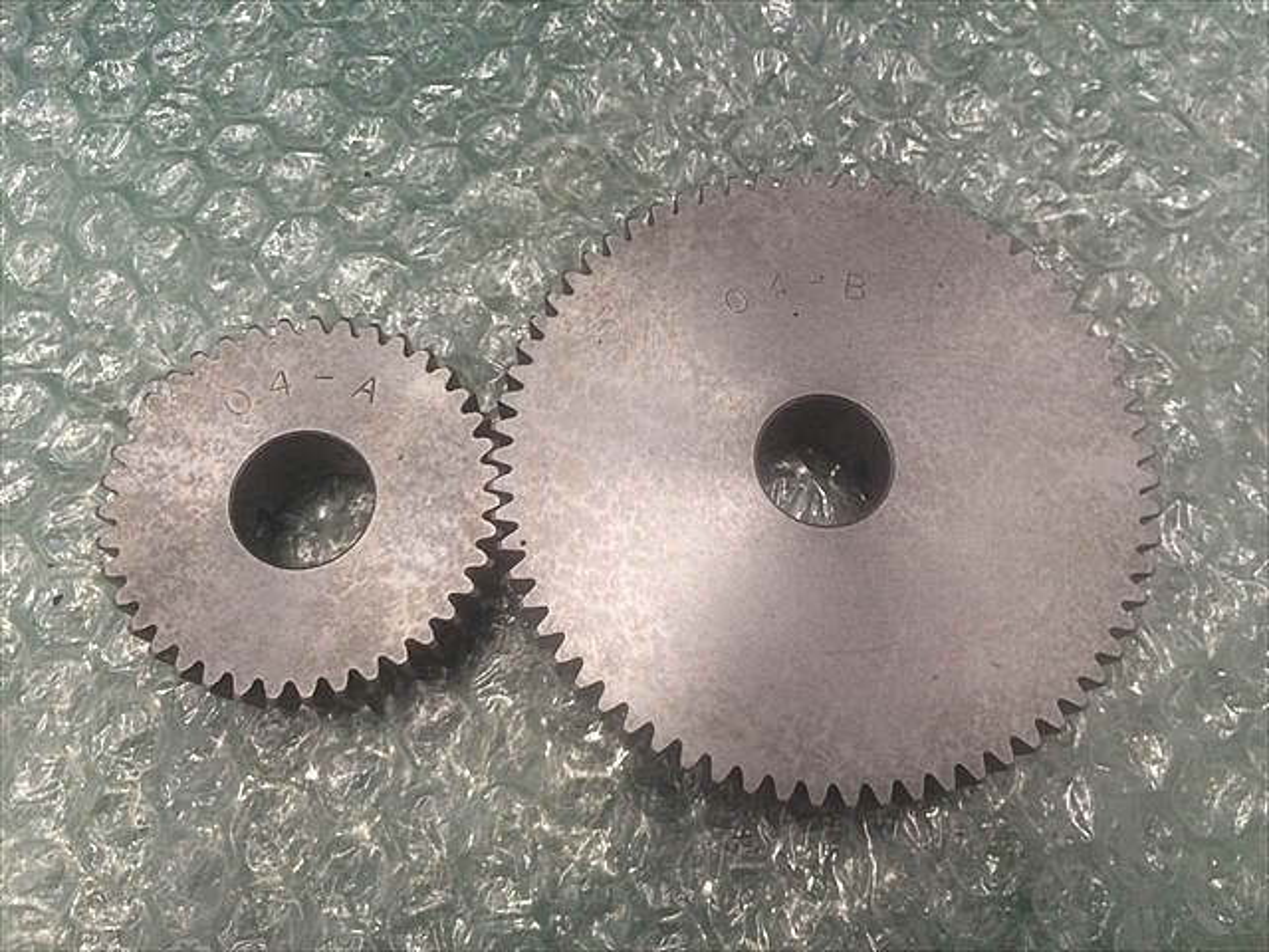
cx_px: 634
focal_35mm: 29
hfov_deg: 61.7
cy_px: 476
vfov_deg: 48.2
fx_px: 1063
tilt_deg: -73.3
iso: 100
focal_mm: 4.15
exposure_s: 1/30
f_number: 2.2
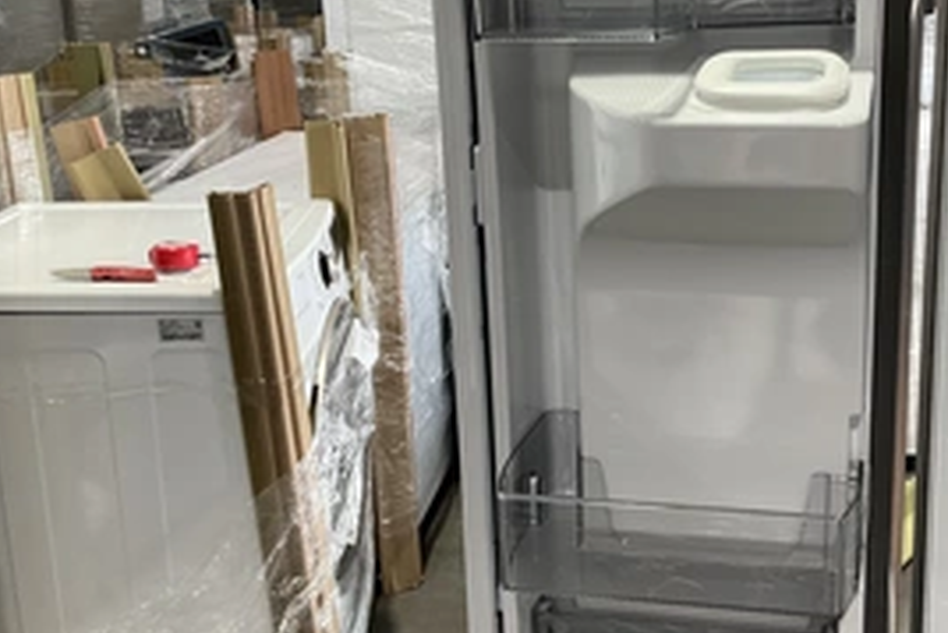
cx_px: 637
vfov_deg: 29.8
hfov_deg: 42.9
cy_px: 262
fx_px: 1186
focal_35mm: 45
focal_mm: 3
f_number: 1.8
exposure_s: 1/63
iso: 64
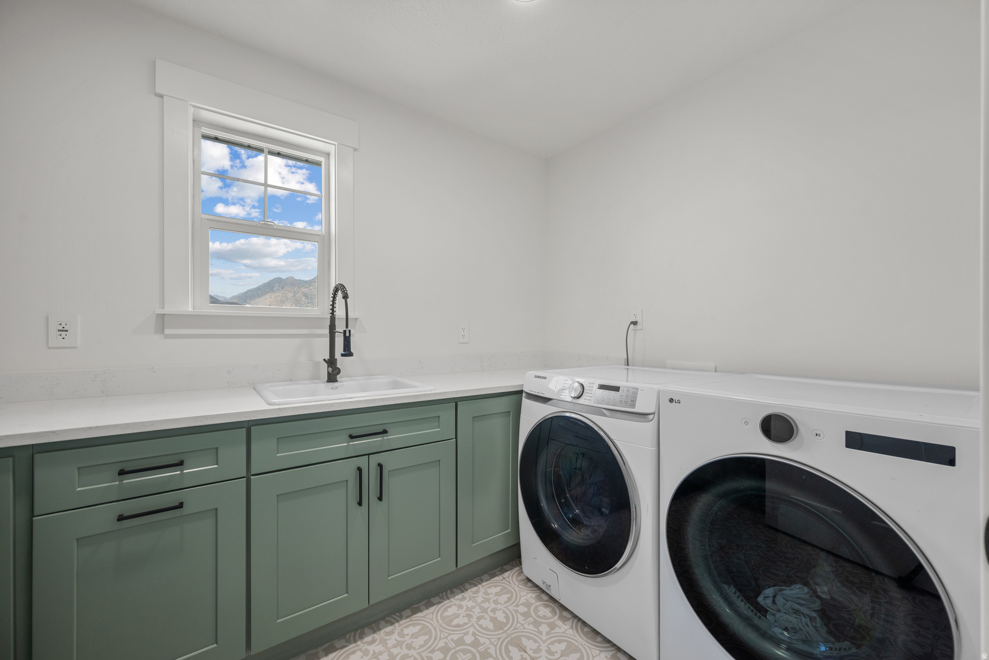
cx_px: 494
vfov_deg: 81.3
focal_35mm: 14
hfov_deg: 104.2
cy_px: 330
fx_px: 385
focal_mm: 14
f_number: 8
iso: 500
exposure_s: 1/5
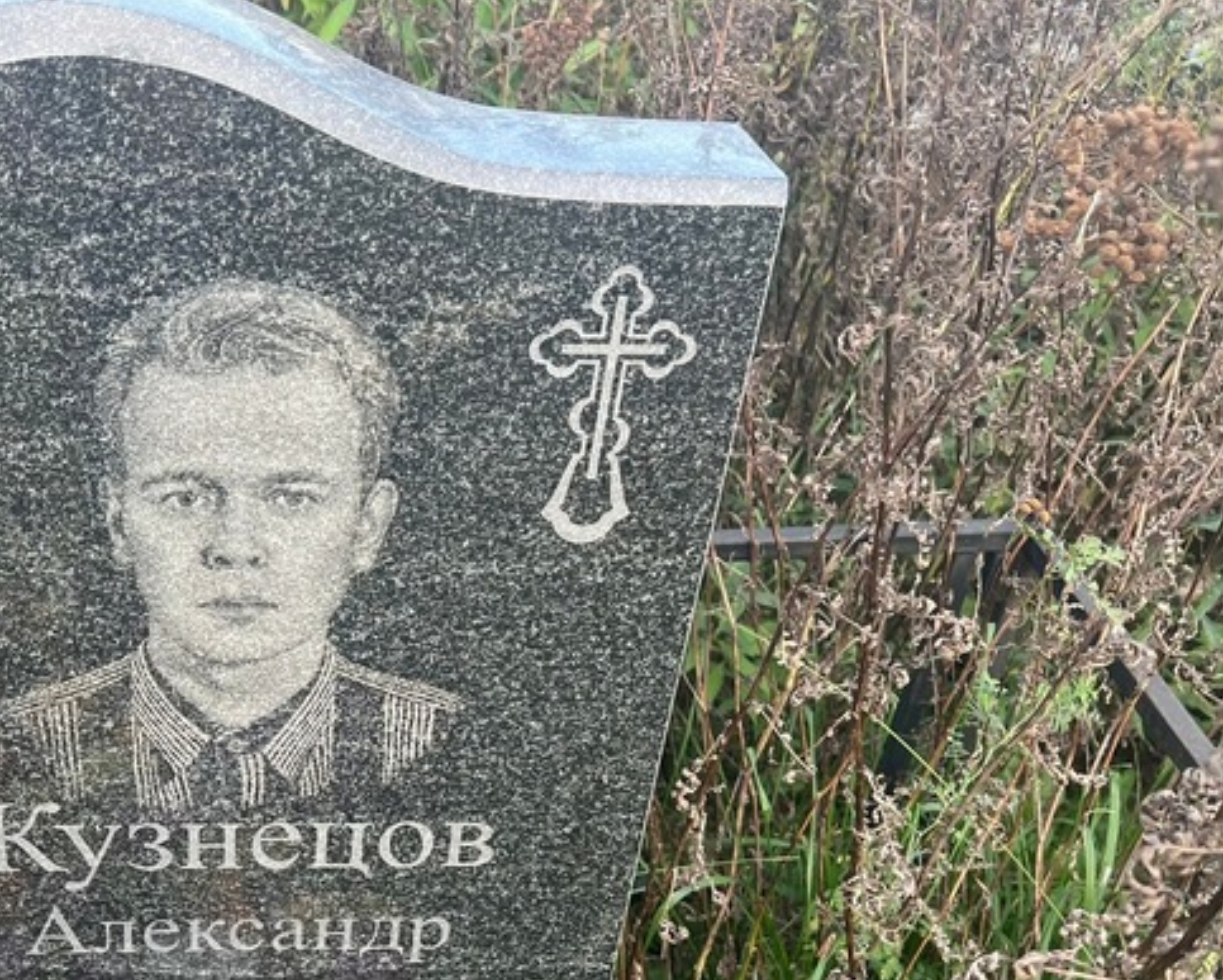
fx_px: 1521
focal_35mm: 42
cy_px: 729
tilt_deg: -43.4
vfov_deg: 35.0
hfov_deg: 42.2
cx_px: 281
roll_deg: -1.5
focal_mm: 5.7
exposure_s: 1/214
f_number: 1.5
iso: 40
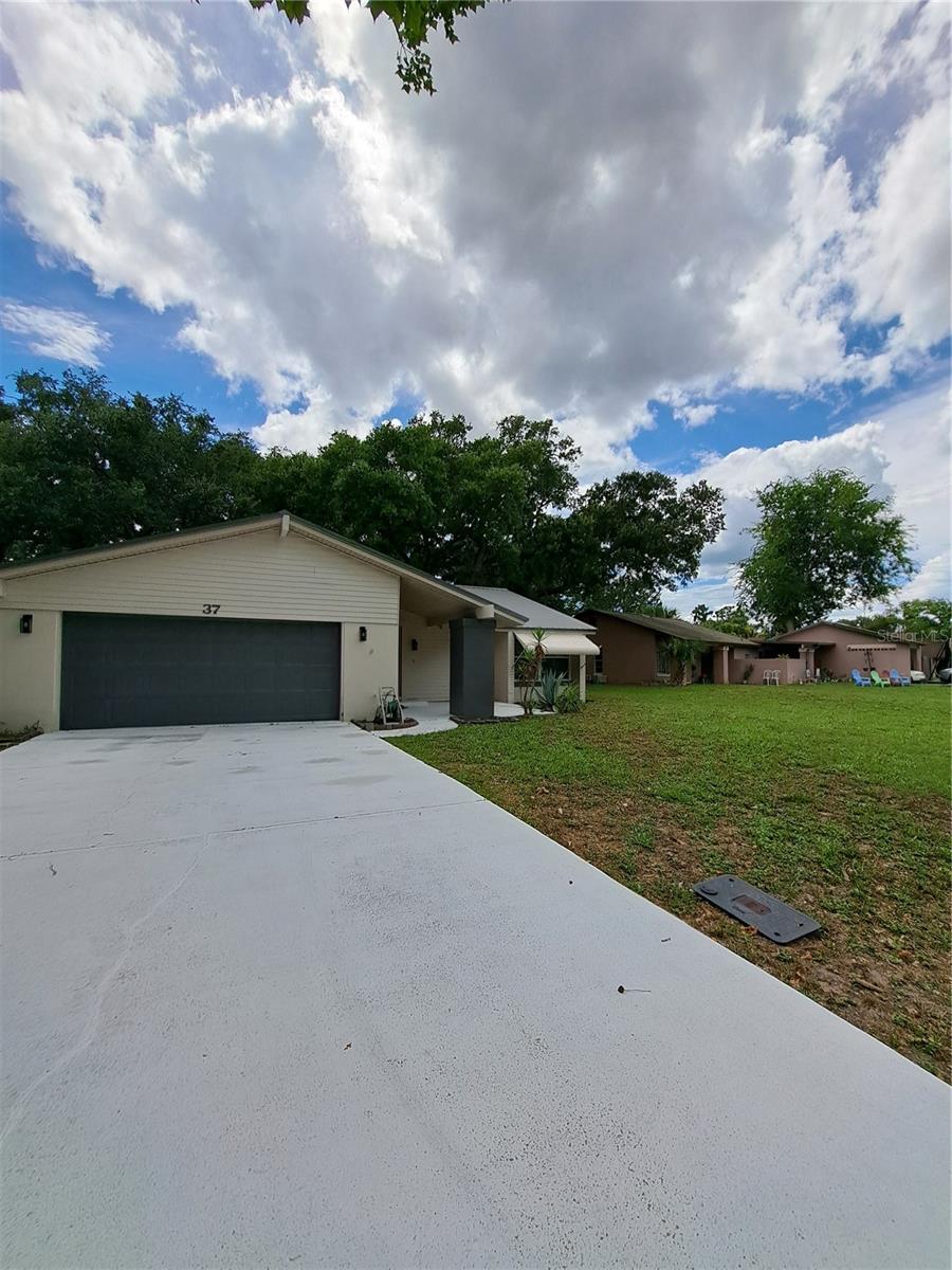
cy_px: 635
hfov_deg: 89.9
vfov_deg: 106.2
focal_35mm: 13
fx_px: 477
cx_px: 476
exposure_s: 1/3049
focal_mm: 1.74
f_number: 2.2
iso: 50
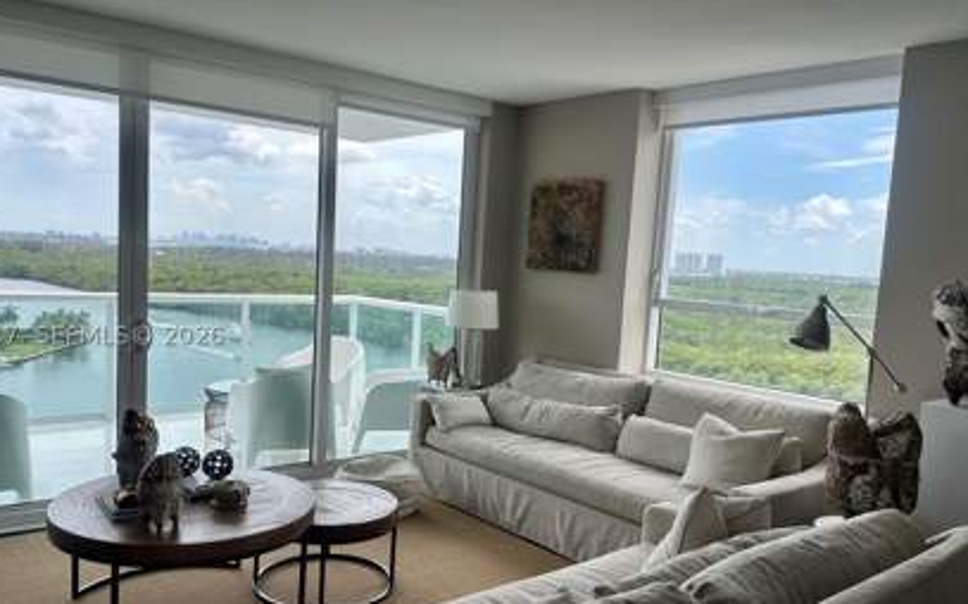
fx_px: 791
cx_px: 442
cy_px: 335
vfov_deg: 41.7
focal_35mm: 30
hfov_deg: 62.8
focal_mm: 6.86
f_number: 1.78
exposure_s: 1/1374
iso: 80
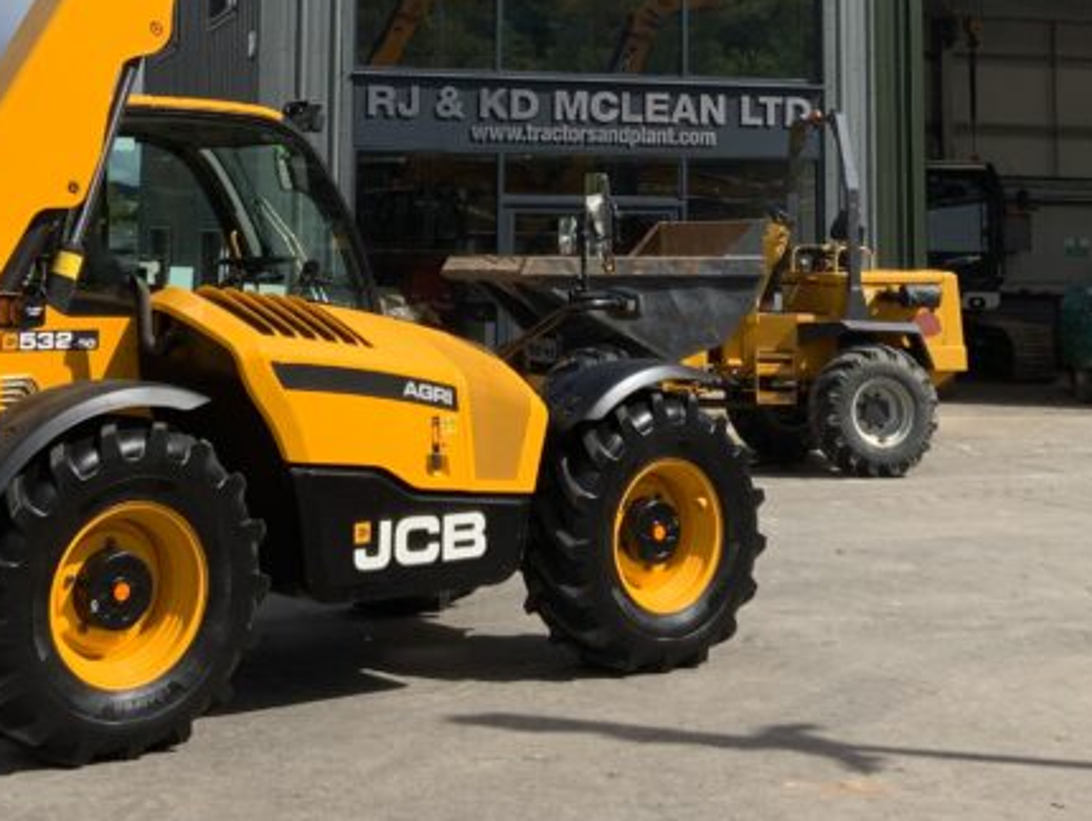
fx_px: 2178
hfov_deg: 28.1
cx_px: 495
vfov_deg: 20.5
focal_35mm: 69
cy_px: -51
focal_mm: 3
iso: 20
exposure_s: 1/2667
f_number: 1.8
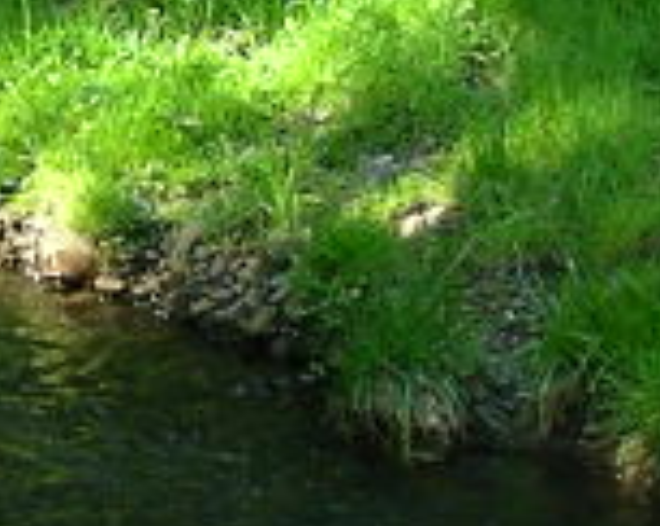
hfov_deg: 8.0
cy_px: 341
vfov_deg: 6.4
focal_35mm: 242
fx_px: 4721
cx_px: -4
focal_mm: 5.7
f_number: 2.8
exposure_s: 1/80
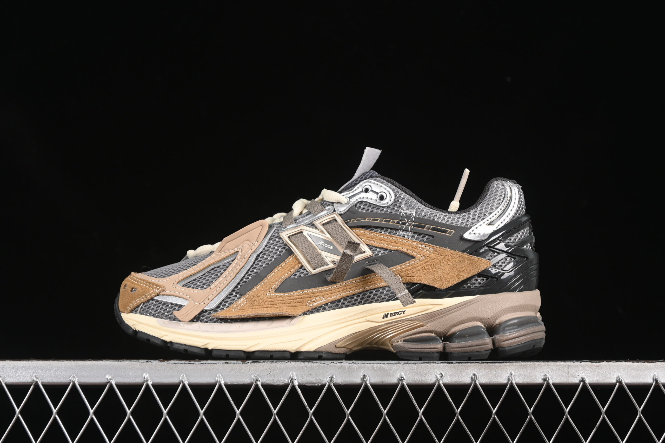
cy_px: 222
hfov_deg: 27.0
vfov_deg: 18.2
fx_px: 1385
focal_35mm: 75
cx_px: 332
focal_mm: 50
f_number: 6.3
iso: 160
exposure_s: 1/80
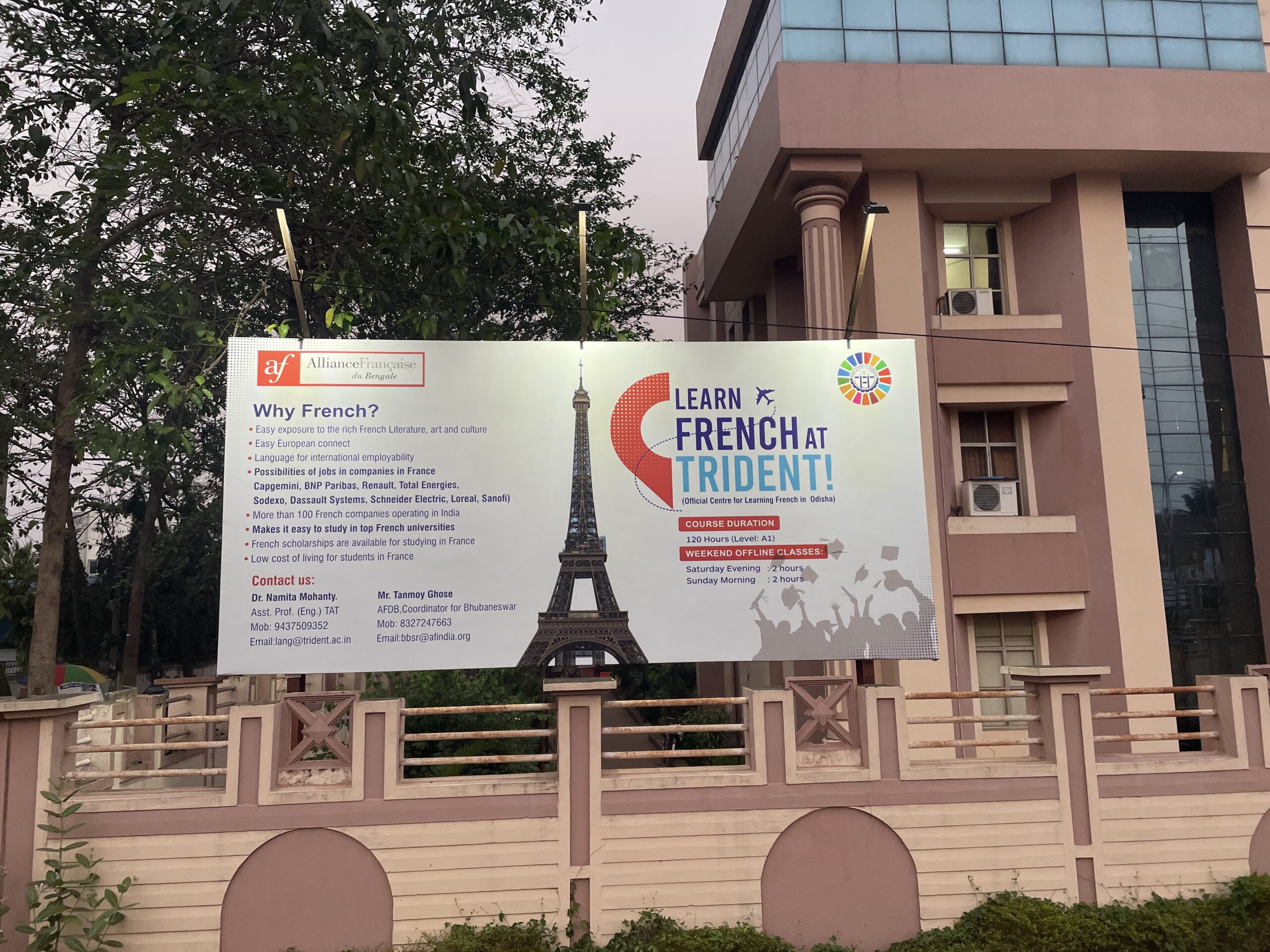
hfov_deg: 67.3
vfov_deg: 53.1
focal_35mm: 26
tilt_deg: +8.7
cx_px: 635
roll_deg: +1.9
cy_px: 476
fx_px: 954
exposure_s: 1/100
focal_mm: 4.2
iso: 100
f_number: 1.6
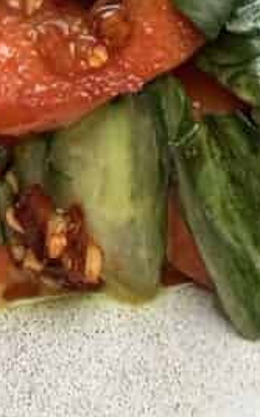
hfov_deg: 11.4
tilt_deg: -83.3
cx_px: 59
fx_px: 1295
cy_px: -439
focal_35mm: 114
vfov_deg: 14.7
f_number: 2.2
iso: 40
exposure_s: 1/113
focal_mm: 2.22
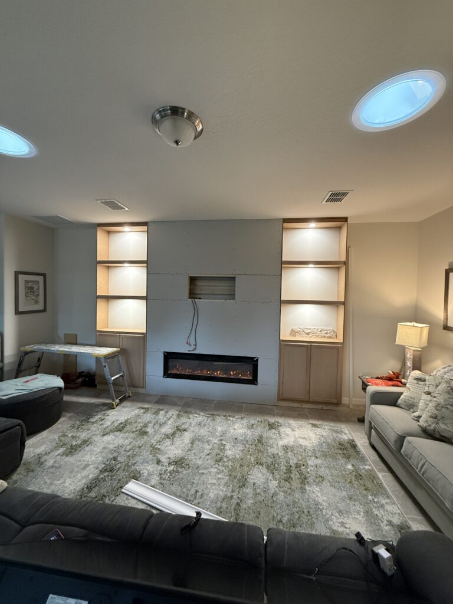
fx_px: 244
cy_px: 302
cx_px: 226
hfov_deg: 85.7
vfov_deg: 102.1
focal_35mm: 14
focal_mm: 2.22
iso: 320
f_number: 2.2
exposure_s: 1/60
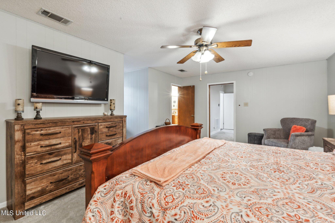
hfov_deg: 96.7
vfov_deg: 73.7
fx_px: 149
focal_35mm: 16
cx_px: 168
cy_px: 112
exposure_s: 1.3
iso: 400
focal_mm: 16
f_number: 13
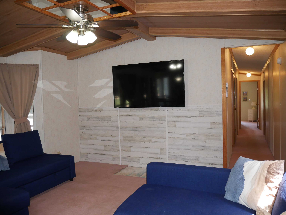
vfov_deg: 49.8
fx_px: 231
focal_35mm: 28
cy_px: 108
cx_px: 143
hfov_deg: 63.4
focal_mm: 14
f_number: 3.5
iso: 640
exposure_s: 1/125
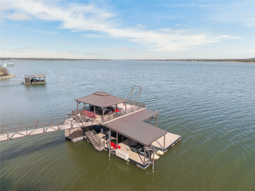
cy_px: 96
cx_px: 128
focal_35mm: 24
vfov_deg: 56.8
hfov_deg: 71.6
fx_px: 177
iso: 160
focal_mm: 8.67
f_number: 1.8
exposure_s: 1/3200
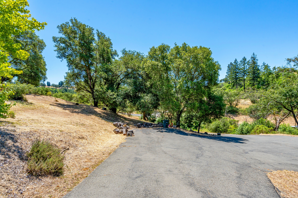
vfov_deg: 70.4
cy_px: 105
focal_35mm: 17
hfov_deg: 93.3
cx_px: 150
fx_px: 141
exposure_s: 1/400
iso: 400
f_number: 11
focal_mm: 16
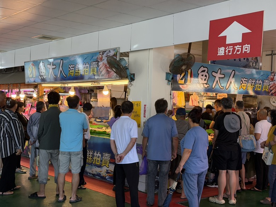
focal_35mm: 48
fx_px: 383
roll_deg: -2.8
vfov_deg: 30.3
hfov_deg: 39.7
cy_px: 104
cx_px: 138
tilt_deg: -4.4
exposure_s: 1/213
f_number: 1.78
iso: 125
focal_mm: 6.76
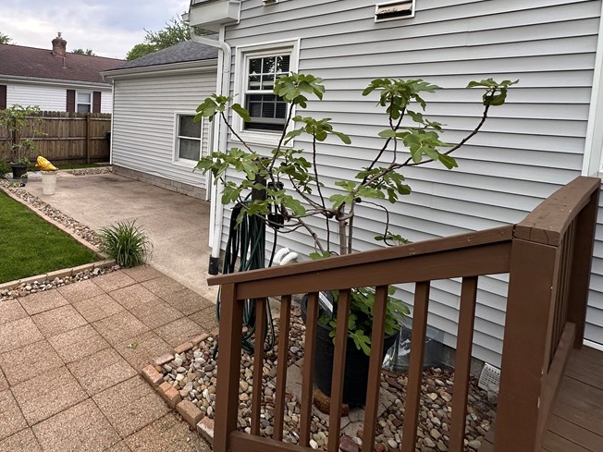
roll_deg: -2.4
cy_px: 137
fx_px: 383
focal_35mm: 22
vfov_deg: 59.1
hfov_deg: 72.3
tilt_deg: -3.1
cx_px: 167
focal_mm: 2.22
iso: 40
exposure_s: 1/157
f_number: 2.2
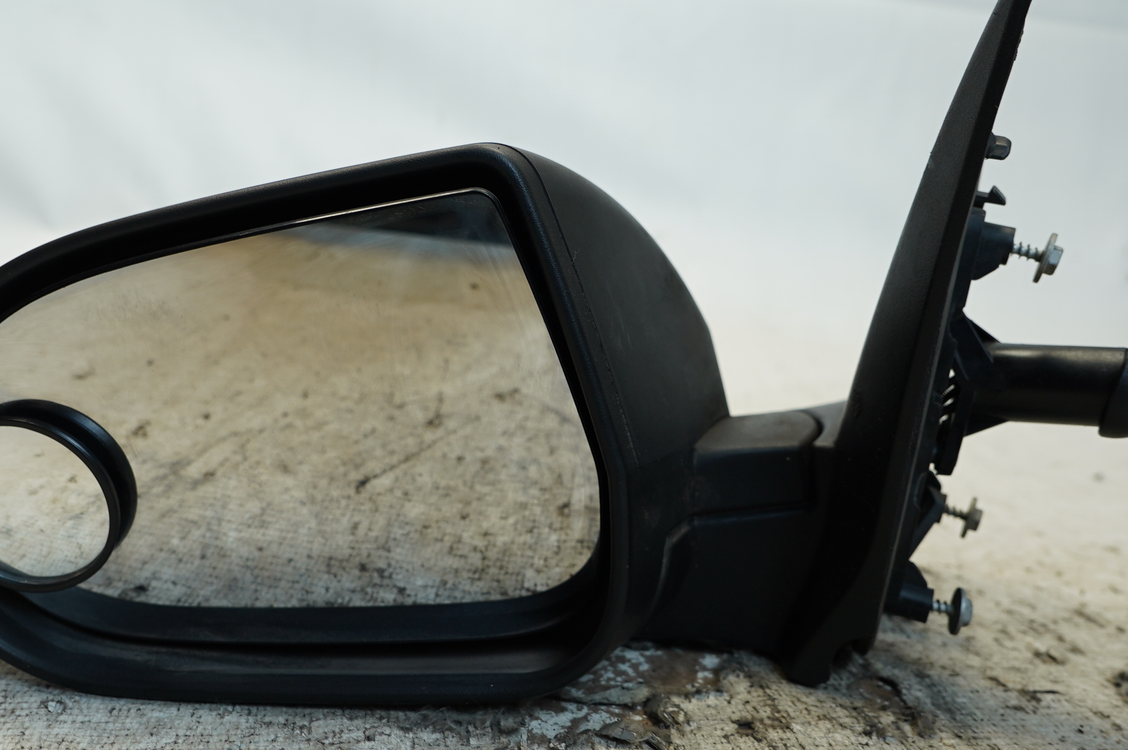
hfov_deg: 54.5
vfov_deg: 37.8
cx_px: 564
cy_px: 401
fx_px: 1096
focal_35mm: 35
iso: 200
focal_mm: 16
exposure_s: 1/60
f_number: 4
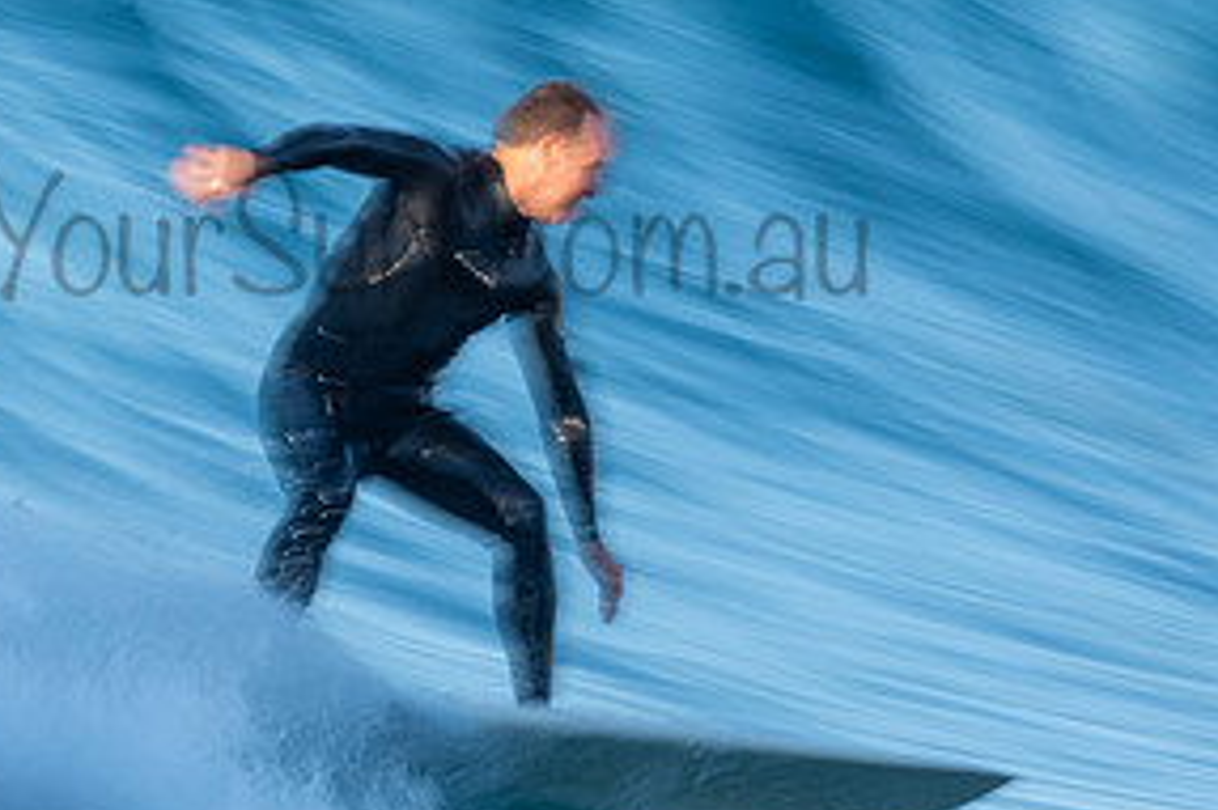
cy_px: 197
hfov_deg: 1.4
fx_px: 51327
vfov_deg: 0.9
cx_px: 420
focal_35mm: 1518
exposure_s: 1/20
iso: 100
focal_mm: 500
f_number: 22
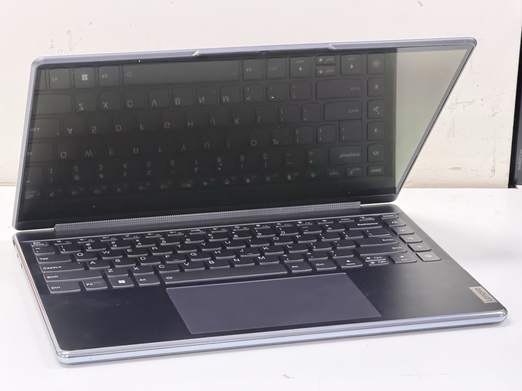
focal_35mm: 100
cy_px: 196
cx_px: 261
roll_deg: -1.6
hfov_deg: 19.6
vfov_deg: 14.8
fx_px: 1508
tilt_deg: -20.8
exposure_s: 1/33
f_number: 2.8
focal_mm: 16.89
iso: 1250
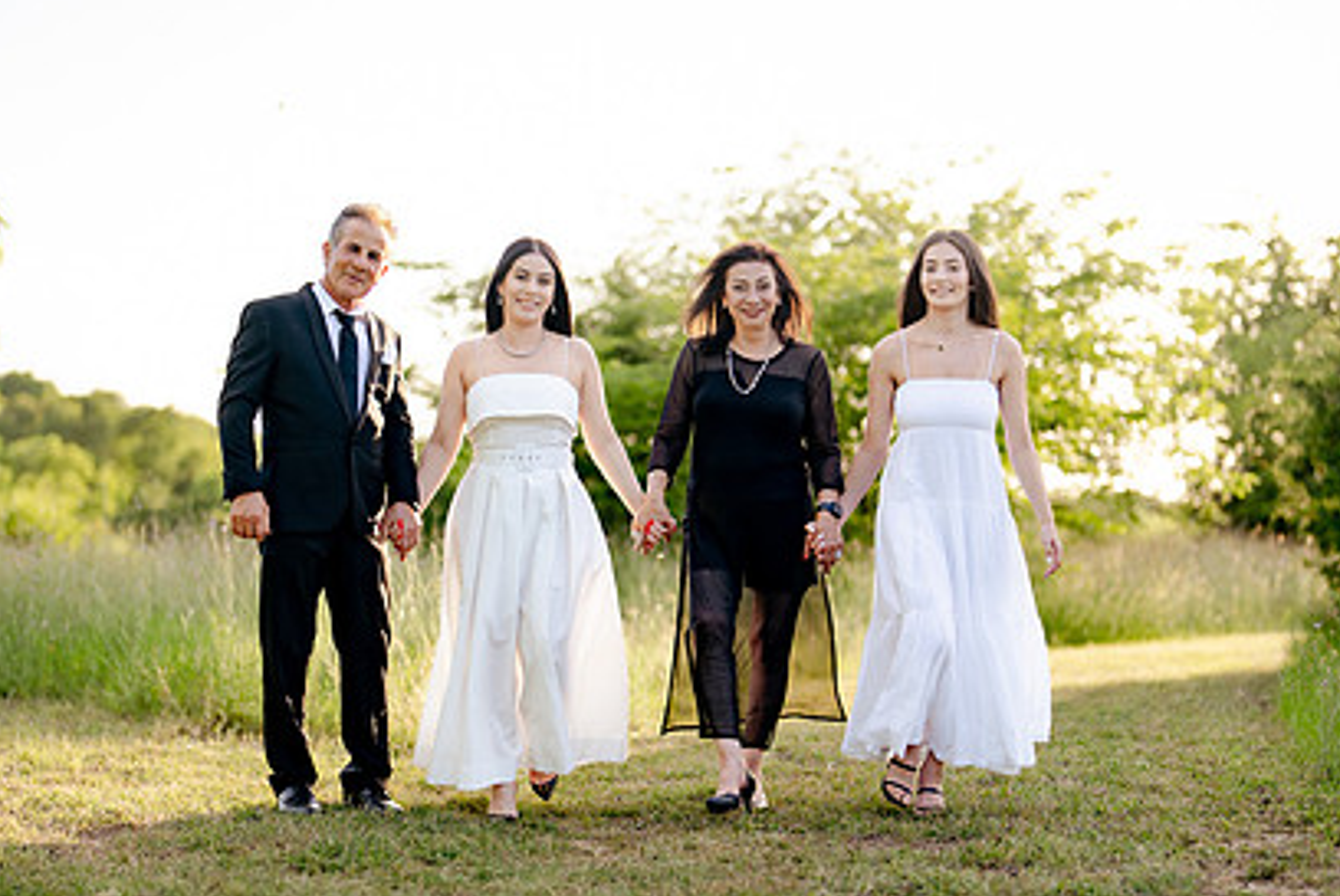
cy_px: 514
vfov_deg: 19.2
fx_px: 2646
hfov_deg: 28.4
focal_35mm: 71
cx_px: 627
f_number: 1.2
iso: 100
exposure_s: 1/1250
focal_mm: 50
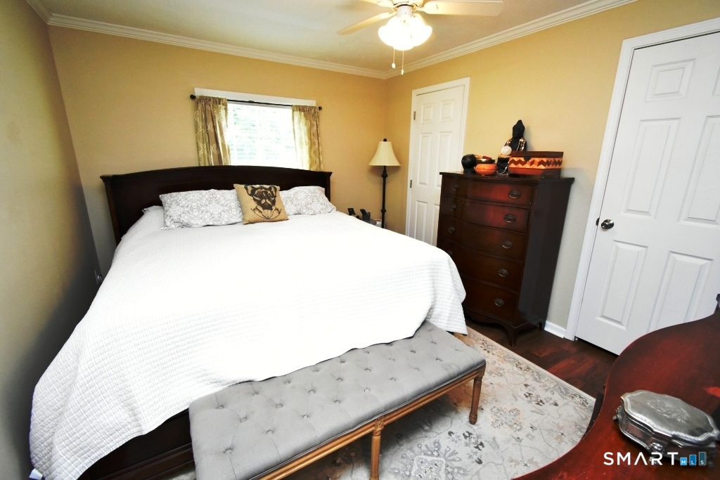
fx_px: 300
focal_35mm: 15
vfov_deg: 77.3
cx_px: 360
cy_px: 240
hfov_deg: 100.4
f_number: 4.5
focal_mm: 10
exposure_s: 1/125
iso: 5600
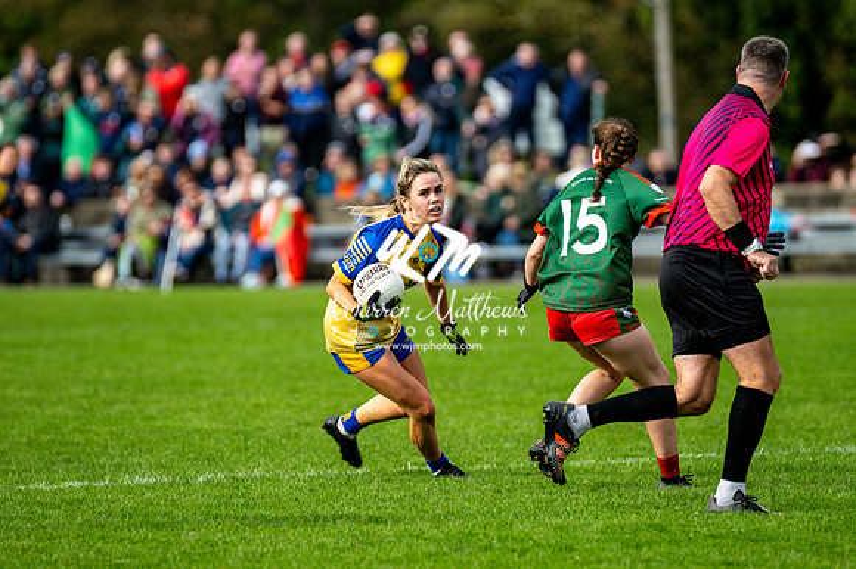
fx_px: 9624
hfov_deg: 5.1
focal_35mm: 405
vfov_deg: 3.4
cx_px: 428
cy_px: 284
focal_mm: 270
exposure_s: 1/5000
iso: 400
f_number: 2.8
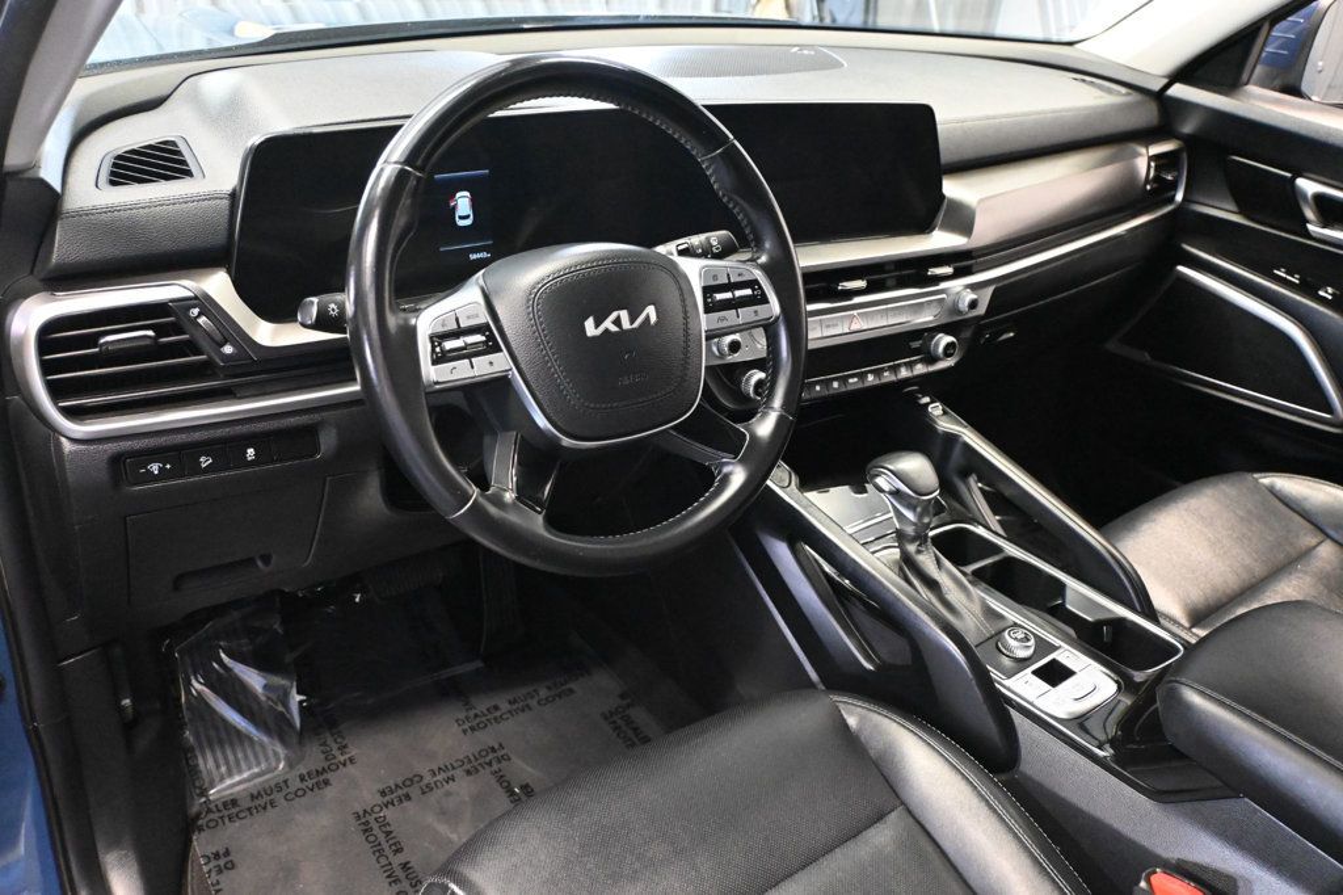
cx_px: 672
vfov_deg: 44.6
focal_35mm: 29
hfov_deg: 63.2
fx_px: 1091
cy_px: 448
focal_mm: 19.5
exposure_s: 1/60
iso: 9000
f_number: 3.8
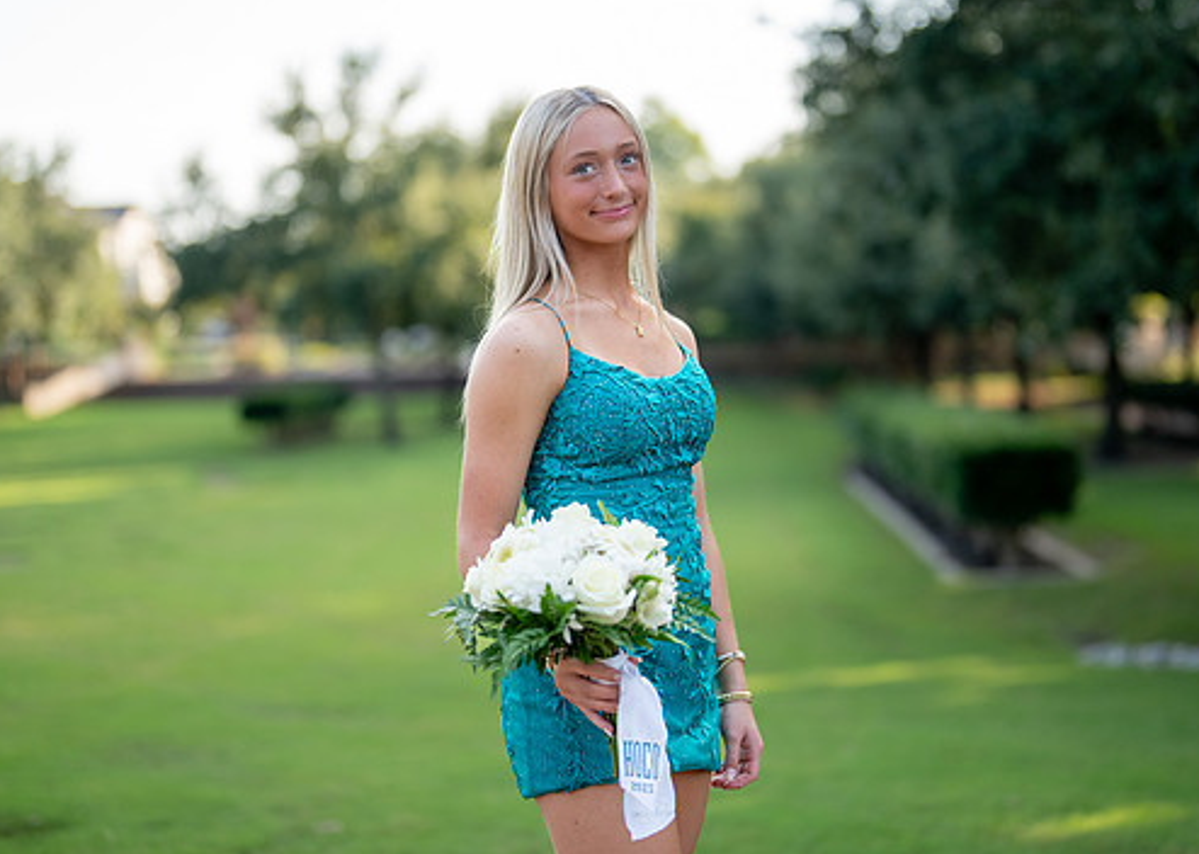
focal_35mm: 66
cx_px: 625
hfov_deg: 29.9
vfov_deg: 21.5
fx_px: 2246
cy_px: 414
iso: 200
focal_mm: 50
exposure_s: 1/2500
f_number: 1.2
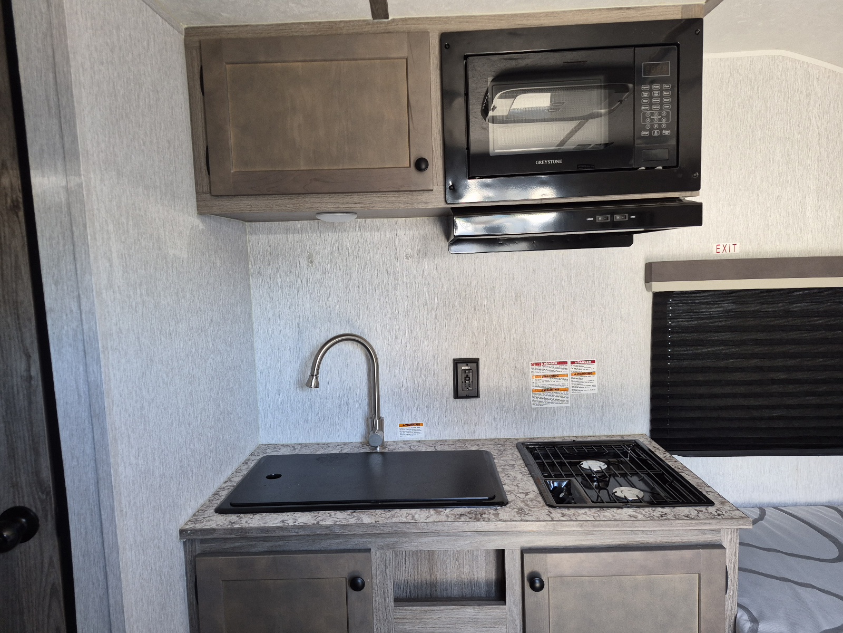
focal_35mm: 23
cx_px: 422
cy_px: 316
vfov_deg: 58.9
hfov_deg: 73.9
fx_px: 560
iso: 250
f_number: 1.8
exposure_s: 1/120
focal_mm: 5.4
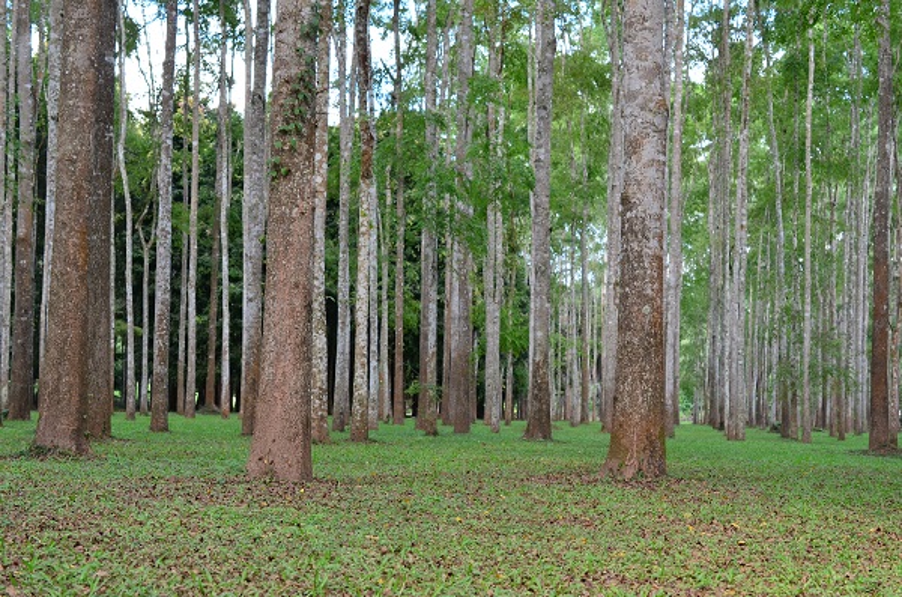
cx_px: 451
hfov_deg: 33.5
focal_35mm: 60
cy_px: 298
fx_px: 1500
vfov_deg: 22.5
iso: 400
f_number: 5.6
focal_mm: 40
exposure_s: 1/125
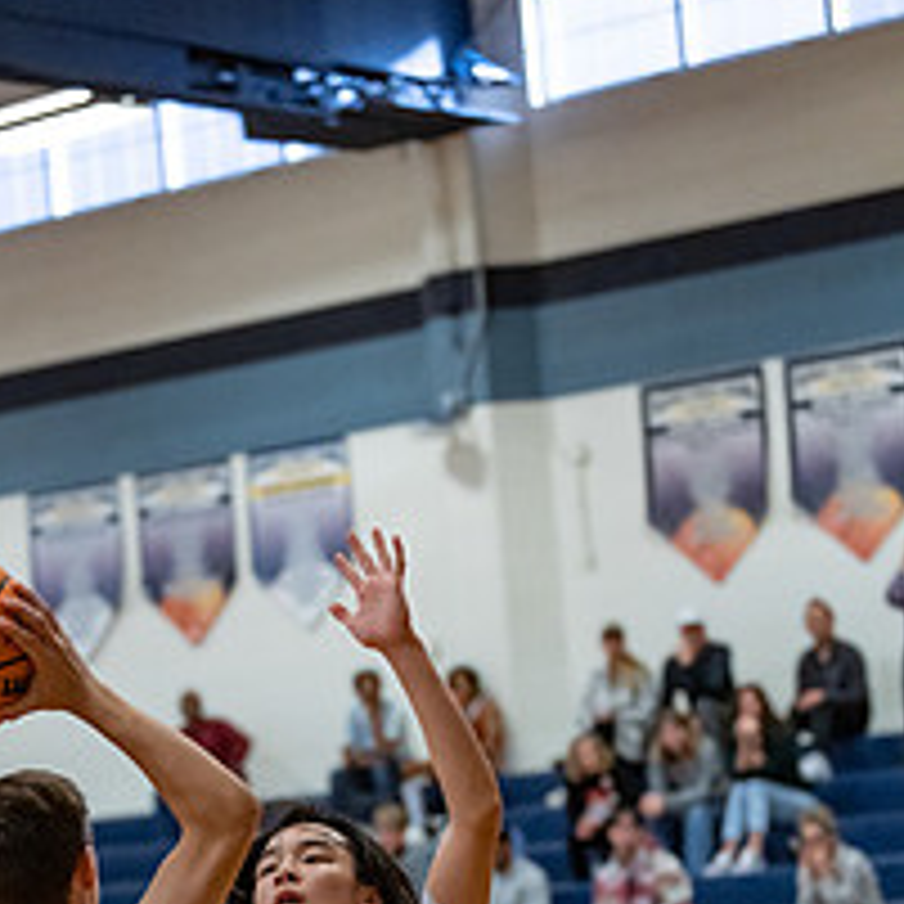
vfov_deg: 12.9
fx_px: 3930
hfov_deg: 13.1
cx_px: 234
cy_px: 944
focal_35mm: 133
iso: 5000
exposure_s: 1/1000
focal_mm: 70
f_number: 2.8
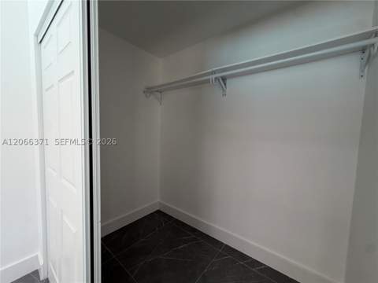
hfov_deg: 102.1
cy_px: 142
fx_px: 153
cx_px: 189
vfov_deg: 85.7
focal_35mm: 14
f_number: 2.2
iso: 125
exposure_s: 1/120
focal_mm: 2.22
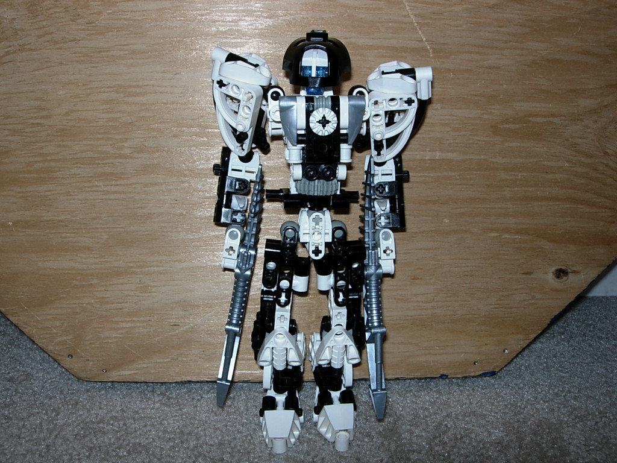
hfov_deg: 49.0
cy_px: 232
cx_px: 308
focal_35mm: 38
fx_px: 677
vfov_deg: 37.7
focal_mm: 7.8
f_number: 4.8
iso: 79
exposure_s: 1/64
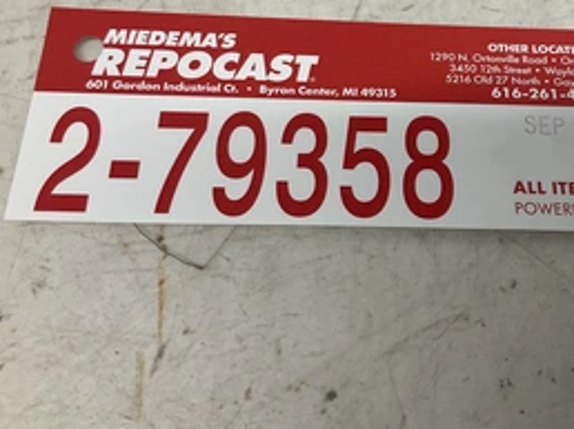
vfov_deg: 31.5
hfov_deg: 41.3
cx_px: 400
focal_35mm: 45
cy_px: 98
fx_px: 745
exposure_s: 1/120
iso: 32
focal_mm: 3
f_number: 1.8
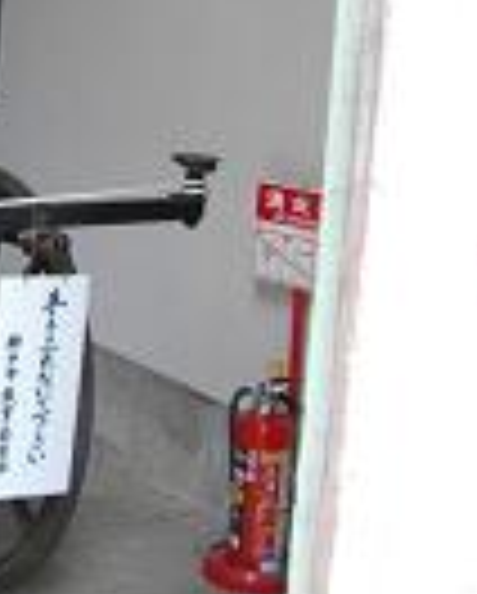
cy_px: 27
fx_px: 1620
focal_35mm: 92
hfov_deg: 14.7
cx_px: -376
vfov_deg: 20.2
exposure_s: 1/125
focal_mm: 5.7
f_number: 2.9
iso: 133
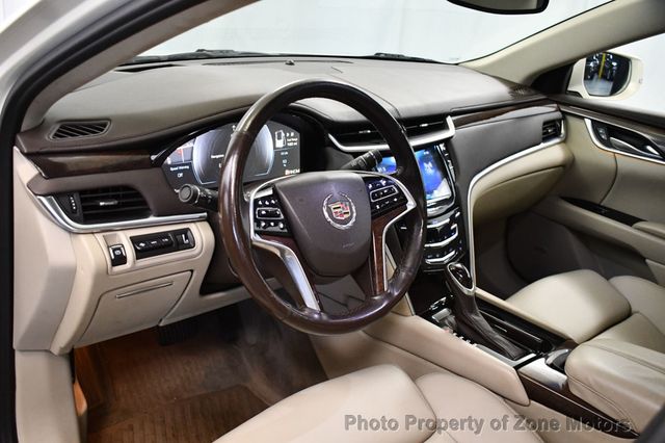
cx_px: 332
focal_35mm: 36
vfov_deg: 36.8
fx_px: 665
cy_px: 222
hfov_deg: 53.2
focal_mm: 24
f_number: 3.8
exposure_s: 1/100
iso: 3200
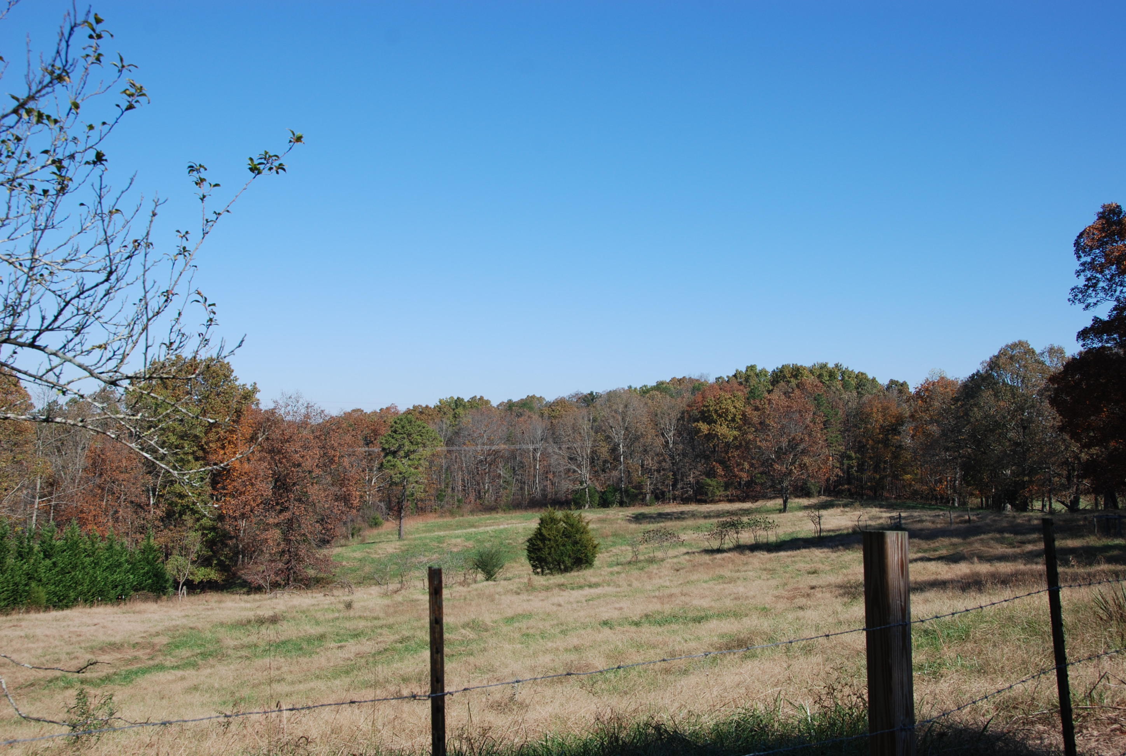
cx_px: 563
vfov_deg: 37.0
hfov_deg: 53.0
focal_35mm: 36
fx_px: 1128
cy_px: 378
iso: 100
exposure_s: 1/200
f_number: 7.1
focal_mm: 24
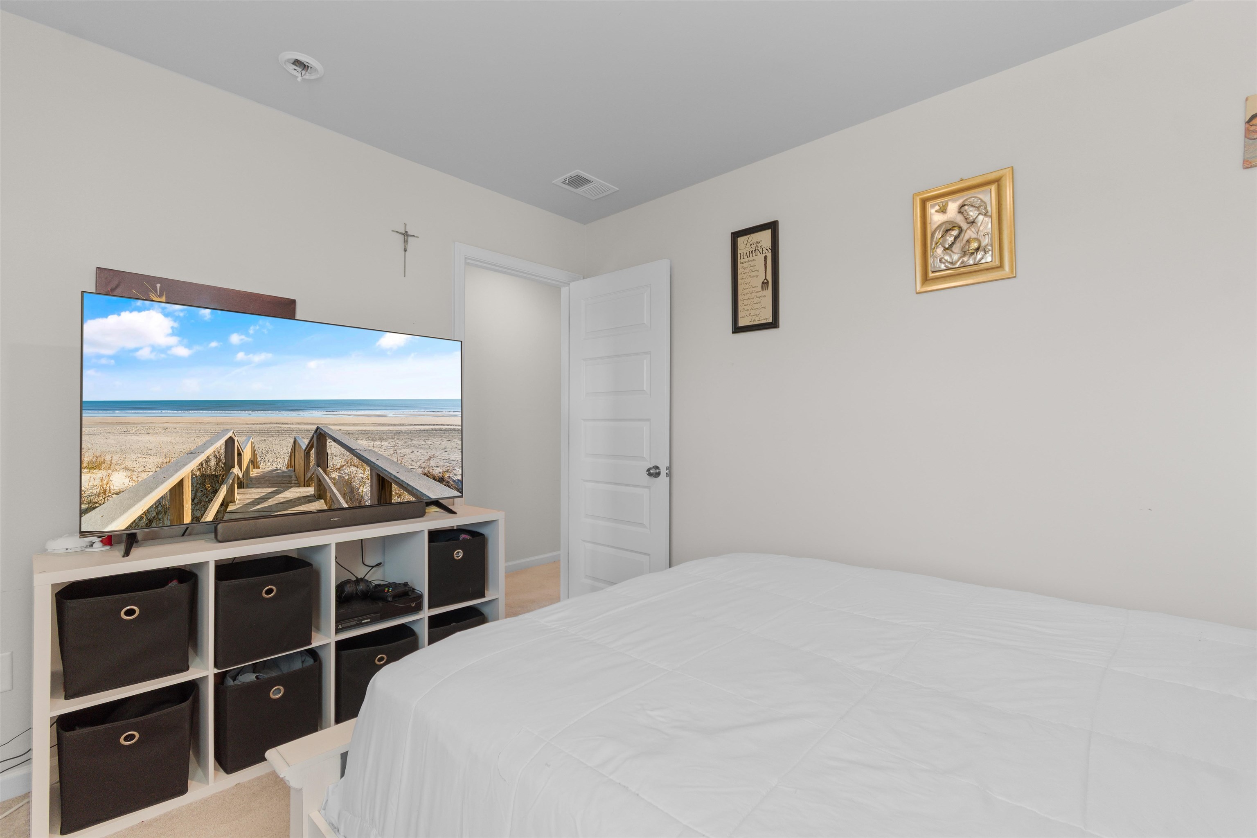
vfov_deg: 77.3
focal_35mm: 15
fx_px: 524
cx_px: 628
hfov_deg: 100.4
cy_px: 419
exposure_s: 1/3
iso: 100
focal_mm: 10
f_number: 4.5
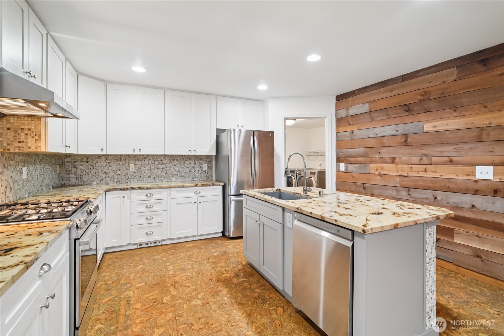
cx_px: 252
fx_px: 224
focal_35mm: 16
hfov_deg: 96.7
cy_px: 168
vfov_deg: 73.7
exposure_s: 1/40
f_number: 5.6
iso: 1600
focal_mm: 16
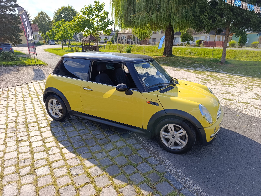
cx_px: 130
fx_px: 174
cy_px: 98
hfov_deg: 73.8
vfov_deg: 59.0
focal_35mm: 23
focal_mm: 6.14
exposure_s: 1/314
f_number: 1.6
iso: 50
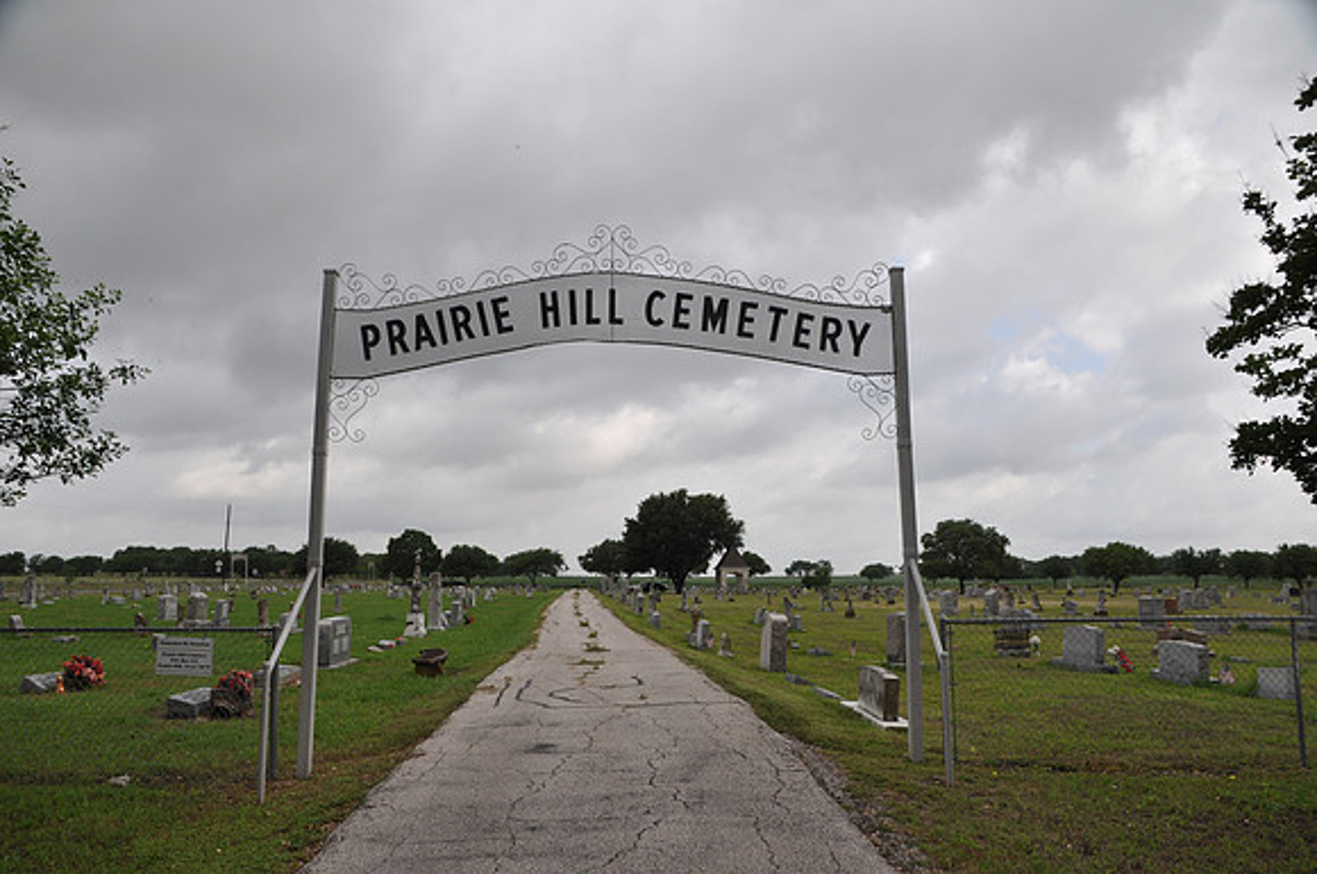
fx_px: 986
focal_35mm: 27
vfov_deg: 47.8
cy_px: 437
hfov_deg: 67.5
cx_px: 658
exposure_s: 1/250
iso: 200
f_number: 8
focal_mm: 18
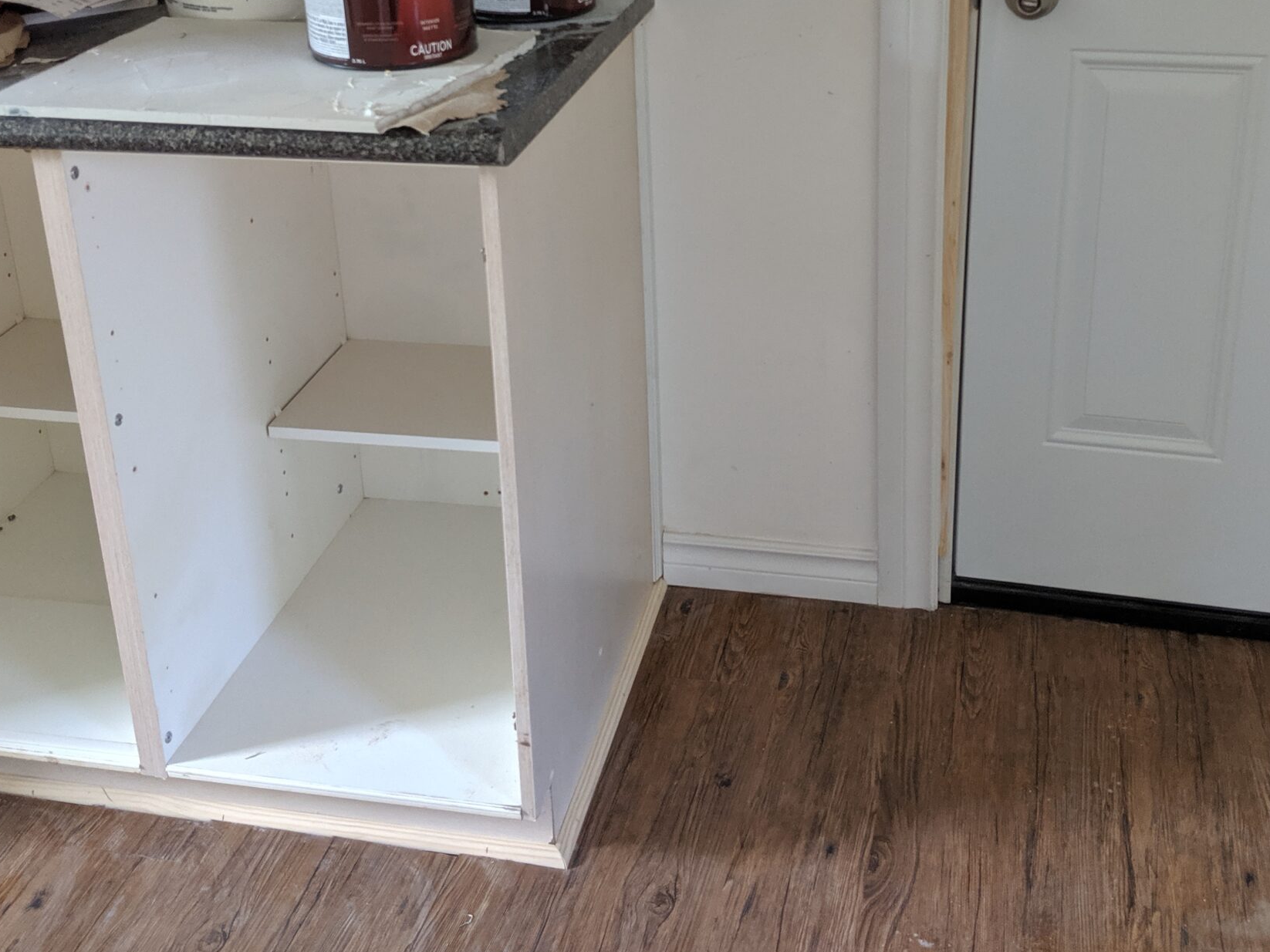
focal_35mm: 42
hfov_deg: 44.8
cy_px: 241
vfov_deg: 33.7
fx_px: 1541
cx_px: 681
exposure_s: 1/60
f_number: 1.8
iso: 284
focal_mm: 4.44
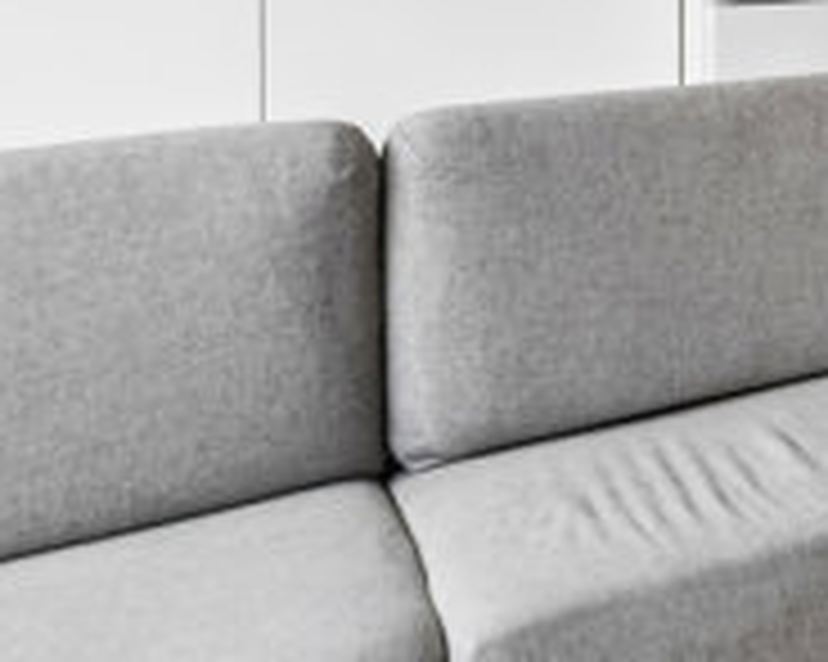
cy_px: -227
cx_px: 1674
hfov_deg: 19.0
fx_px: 1396
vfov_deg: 23.2
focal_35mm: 57
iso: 200
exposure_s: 1/25
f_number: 5.6
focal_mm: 14
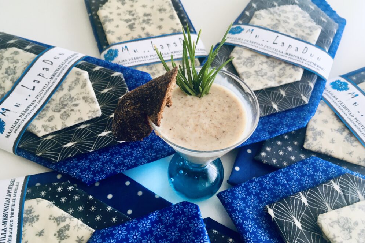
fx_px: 314
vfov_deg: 42.3
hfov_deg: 60.3
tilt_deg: -53.0
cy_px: 117
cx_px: 185
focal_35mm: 31
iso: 32
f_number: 2.2
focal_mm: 4.15
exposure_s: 1/33
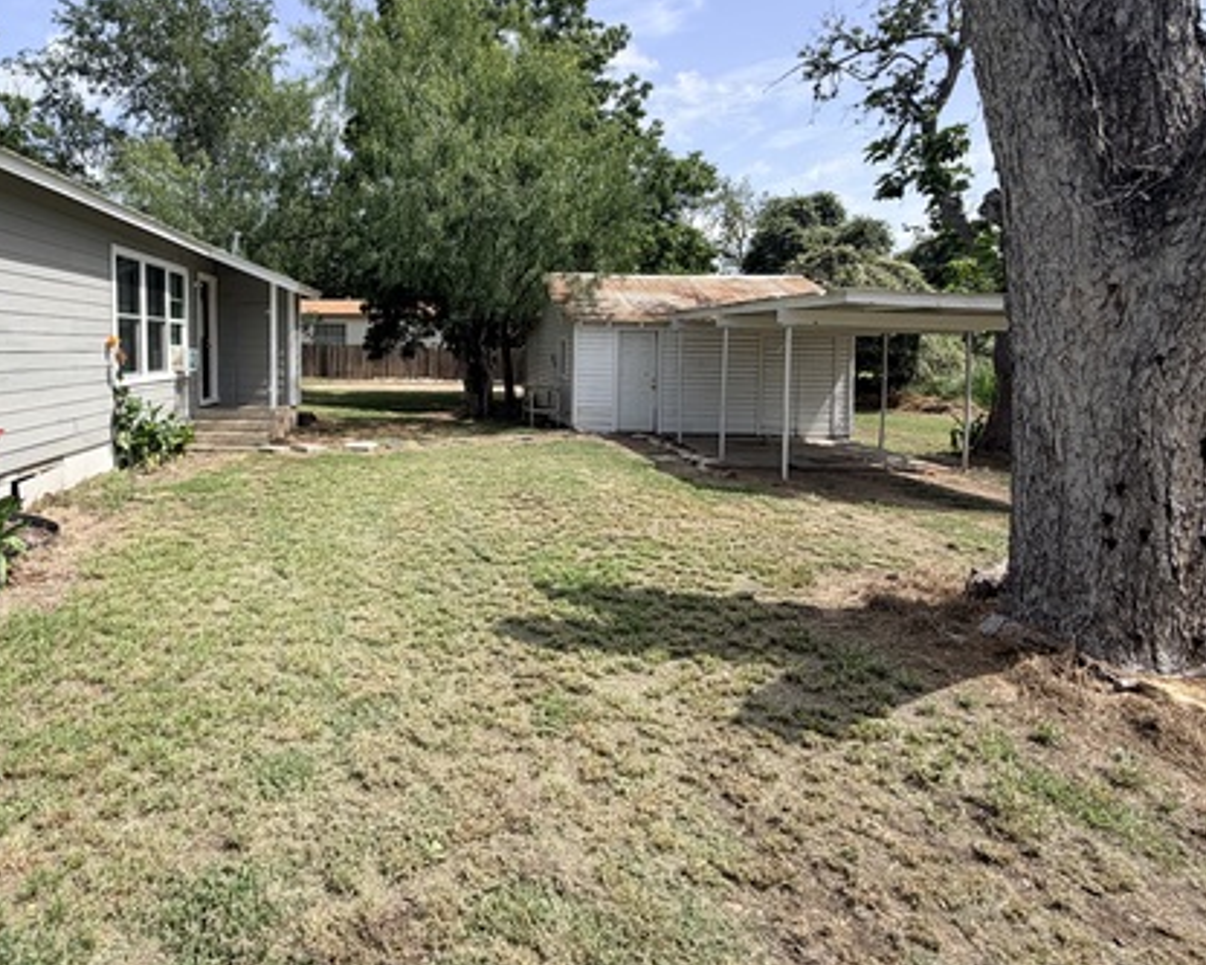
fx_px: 750
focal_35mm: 21
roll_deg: +0.6
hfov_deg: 75.7
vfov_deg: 64.9
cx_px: 426
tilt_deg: -2.5
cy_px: 383
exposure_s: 1/770
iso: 20
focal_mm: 2.22
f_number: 2.2
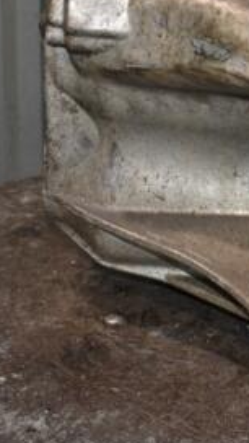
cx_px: 291
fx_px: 1221
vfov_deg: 20.4
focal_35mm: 104
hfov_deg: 11.4
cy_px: 127
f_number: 5
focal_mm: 30
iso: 800
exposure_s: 1/60
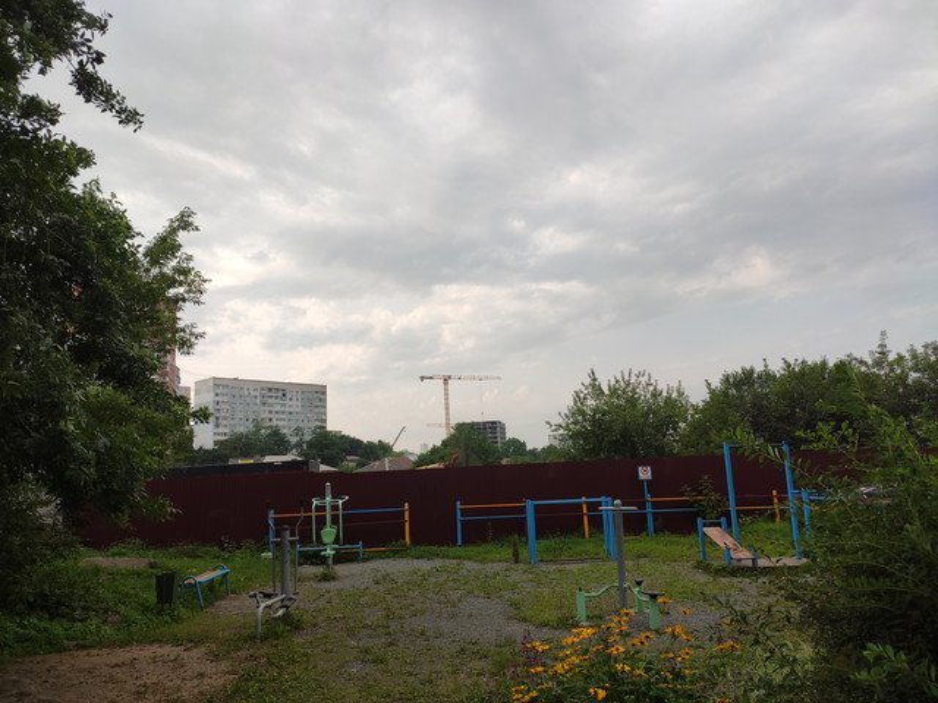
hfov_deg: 67.3
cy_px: 352
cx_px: 469
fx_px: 705
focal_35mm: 26
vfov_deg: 53.1
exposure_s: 1/1007
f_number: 1.75
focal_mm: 4.77
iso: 112
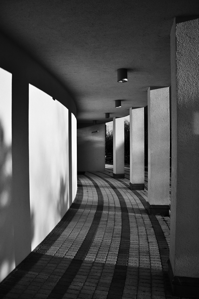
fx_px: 224
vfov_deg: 67.4
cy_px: 150
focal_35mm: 27
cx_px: 100
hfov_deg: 47.9
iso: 100
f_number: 3.5
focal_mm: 18
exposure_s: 1/1250
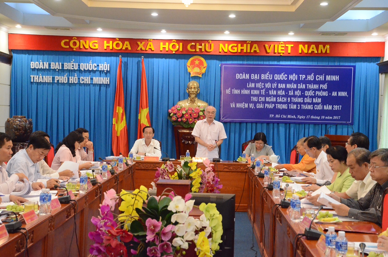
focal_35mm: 63
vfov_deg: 21.5
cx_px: 194
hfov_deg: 32.0
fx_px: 678
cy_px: 128
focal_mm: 42
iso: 6400
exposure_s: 1/60
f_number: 7.1
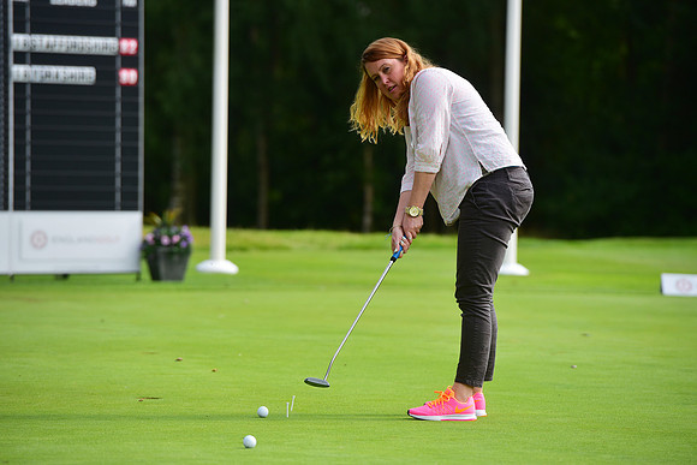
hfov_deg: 10.8
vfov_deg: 7.2
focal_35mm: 190
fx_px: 3679
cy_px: 232
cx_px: 348
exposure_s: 1/1600
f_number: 4.5
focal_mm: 190
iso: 400
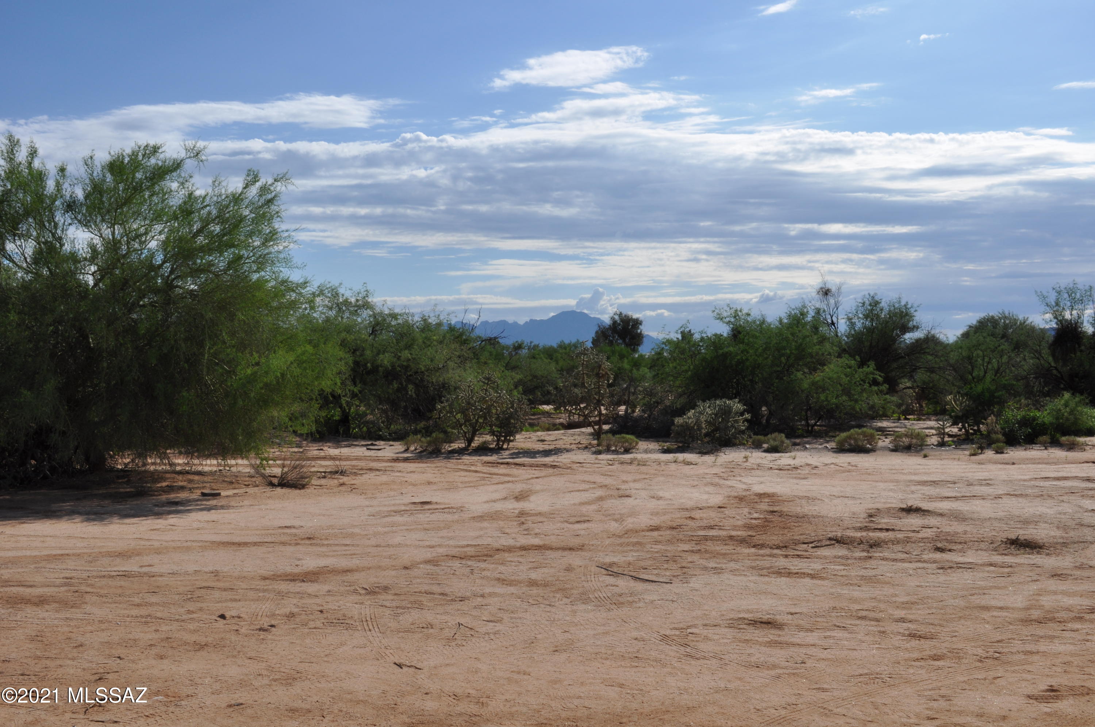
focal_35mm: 36
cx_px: 548
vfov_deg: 36.8
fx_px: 1094
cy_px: 364
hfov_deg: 53.2
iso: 200
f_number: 16
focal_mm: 24
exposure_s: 1/250
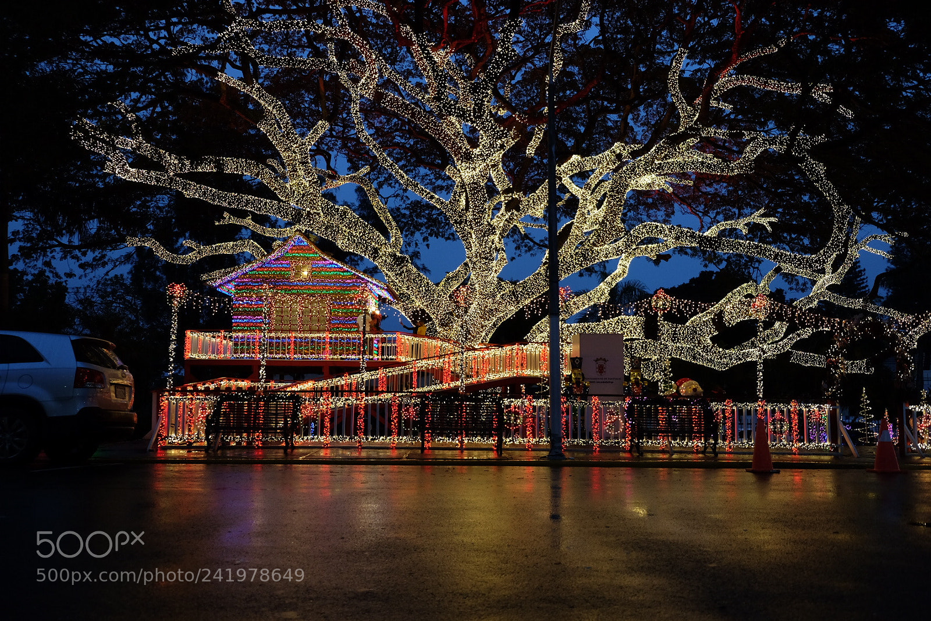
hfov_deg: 63.7
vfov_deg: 45.0
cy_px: 310
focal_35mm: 29
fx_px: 750
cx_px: 466
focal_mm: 19.6
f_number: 2.8
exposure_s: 1/60
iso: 800
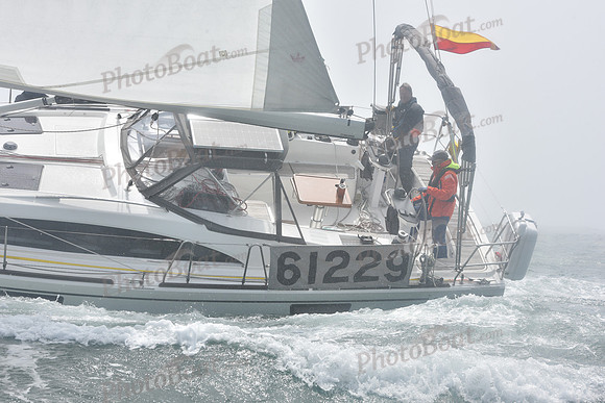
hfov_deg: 27.0
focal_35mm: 75
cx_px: 302
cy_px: 202
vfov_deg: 18.2
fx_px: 1261
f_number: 11
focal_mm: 75
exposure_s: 1/800
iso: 320
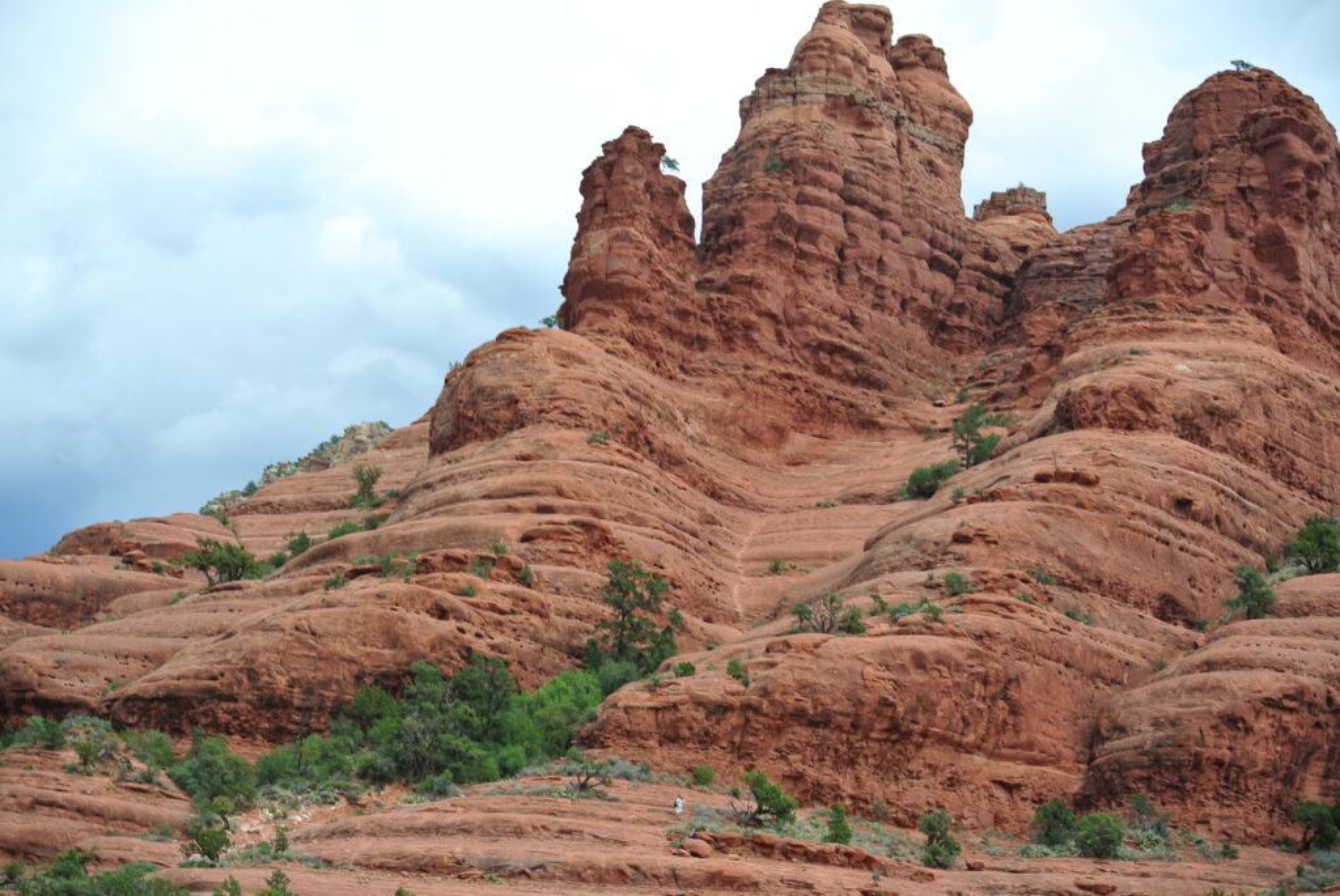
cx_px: 670
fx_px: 3018
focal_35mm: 81
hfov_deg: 25.0
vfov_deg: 16.9
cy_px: 448
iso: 100
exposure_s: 1/640
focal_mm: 30
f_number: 3.8
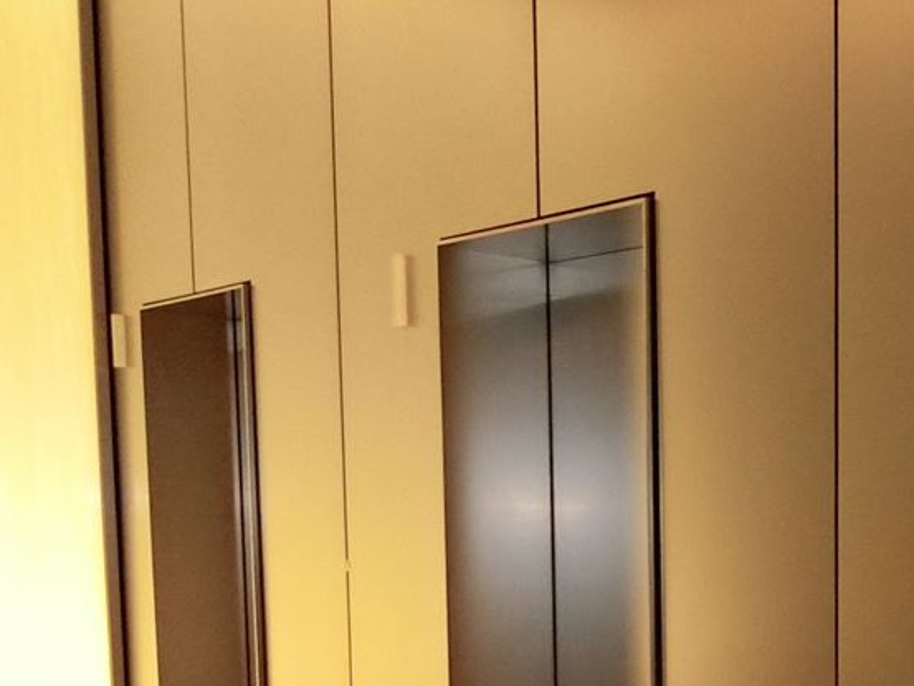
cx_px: 1188
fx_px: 1453
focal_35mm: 55
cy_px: 684
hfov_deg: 28.6
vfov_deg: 25.3
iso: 500
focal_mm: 4.06
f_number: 2.7
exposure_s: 1/60
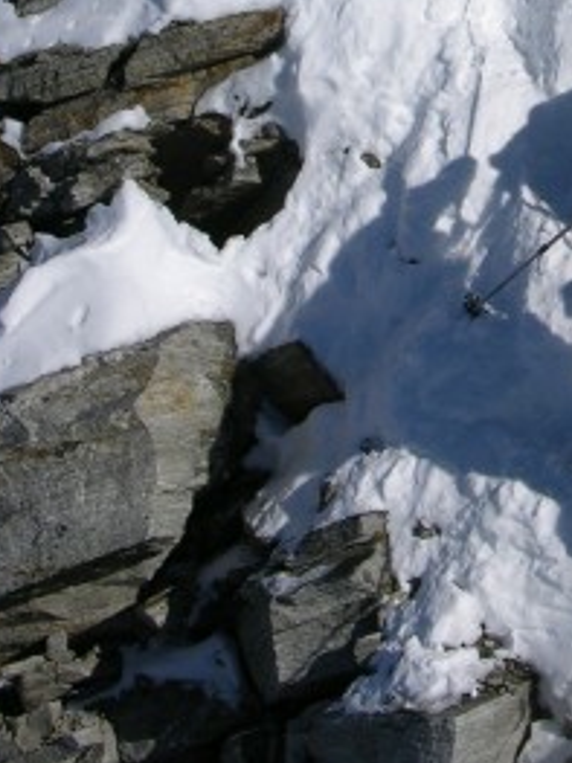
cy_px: -73
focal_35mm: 181
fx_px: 3991
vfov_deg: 10.8
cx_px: 514
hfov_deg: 8.2
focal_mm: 15.7
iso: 50
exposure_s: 1/575
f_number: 7.2
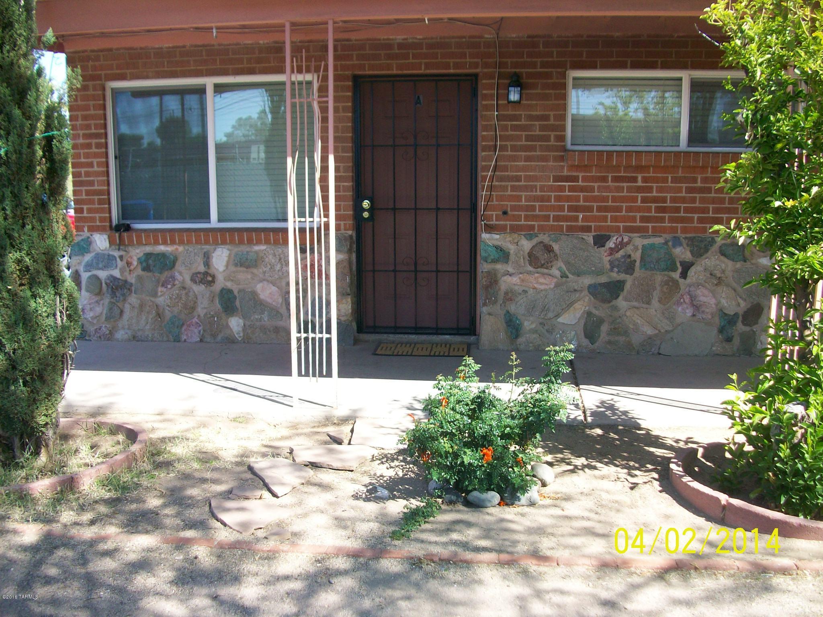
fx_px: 808
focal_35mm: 34
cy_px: 308
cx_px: 412
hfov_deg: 54.0
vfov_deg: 41.8
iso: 80
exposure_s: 1/339
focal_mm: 5.7
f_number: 2.8
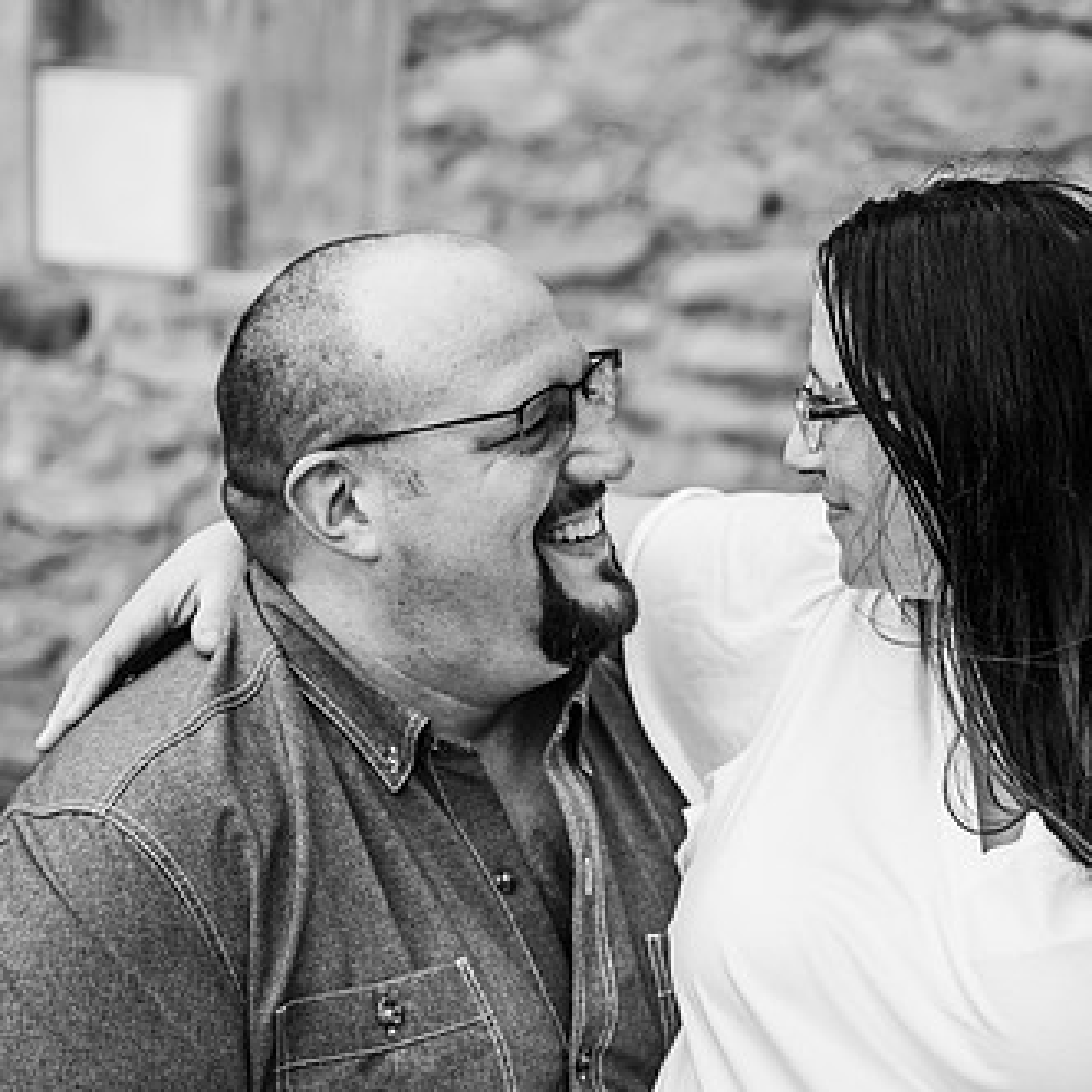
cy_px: 584
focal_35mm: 104
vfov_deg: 16.7
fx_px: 3712
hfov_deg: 16.7
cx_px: 730
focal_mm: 70
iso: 320
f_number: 3.2
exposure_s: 1/400
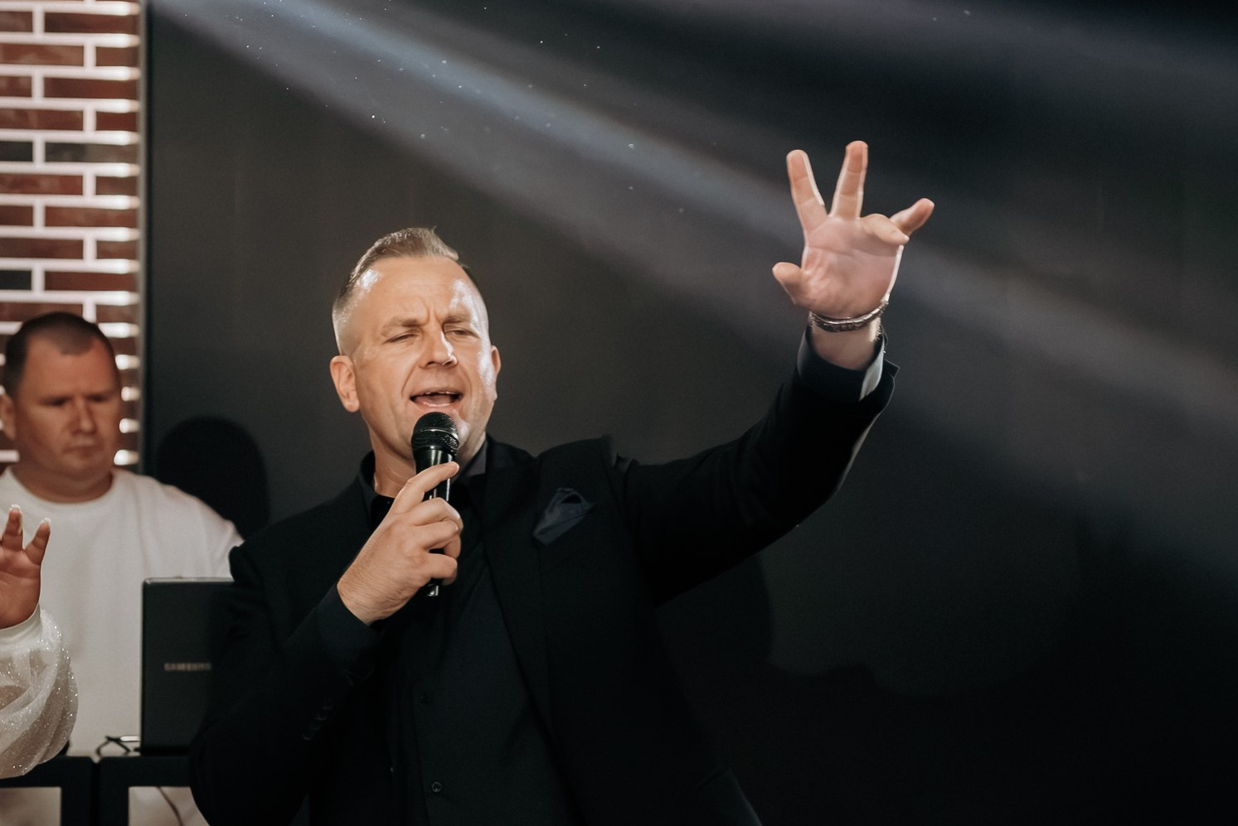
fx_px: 4128
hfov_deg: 17.0
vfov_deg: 11.4
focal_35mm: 120
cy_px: 444
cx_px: 464
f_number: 2.8
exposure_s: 1/500
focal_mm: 70
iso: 4000
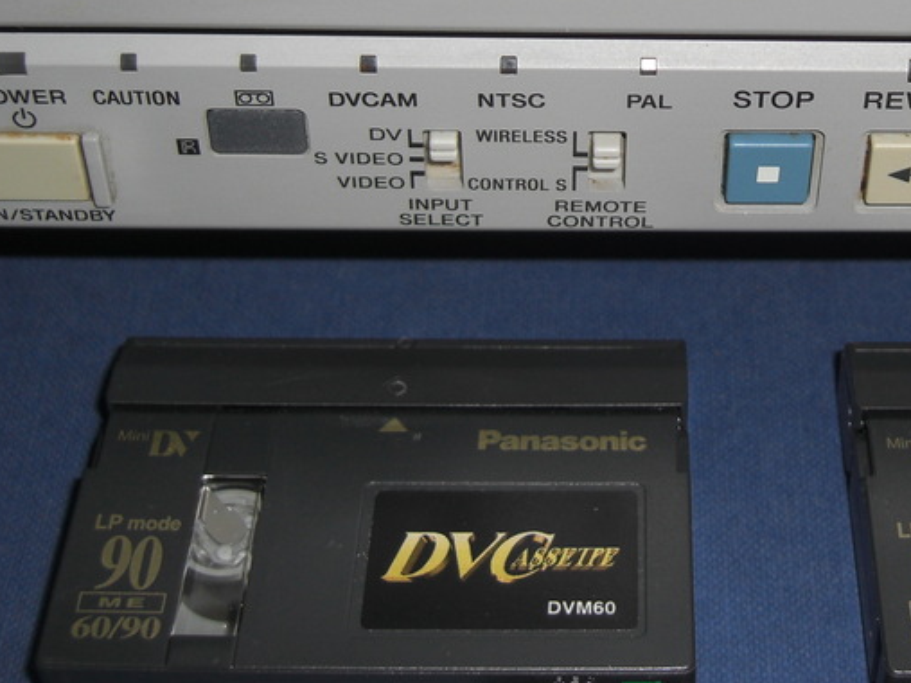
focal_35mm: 75
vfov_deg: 19.2
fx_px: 1973
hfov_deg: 25.5
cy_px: 52
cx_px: 735
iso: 80
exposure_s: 1/60
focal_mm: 7.9
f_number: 2.8
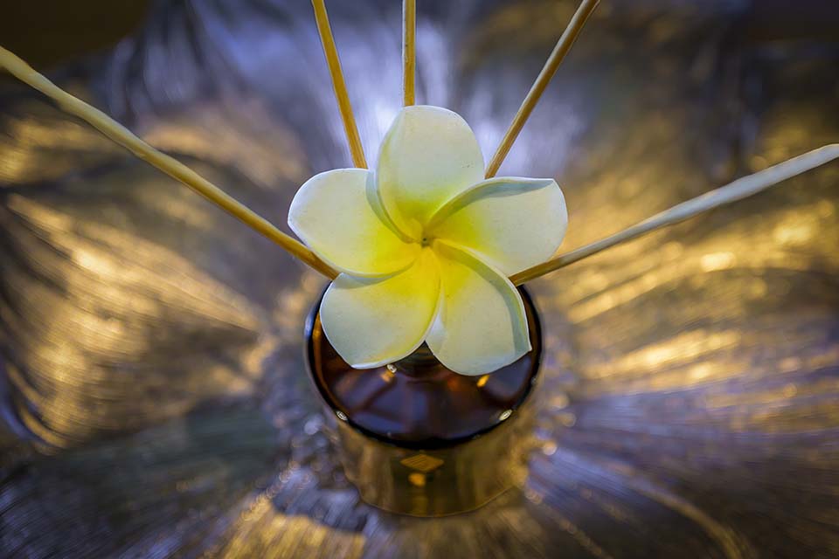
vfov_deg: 19.5
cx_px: 420
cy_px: 280
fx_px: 1631
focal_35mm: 70
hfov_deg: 28.8
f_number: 2.8
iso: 2500
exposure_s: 1/200
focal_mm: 70
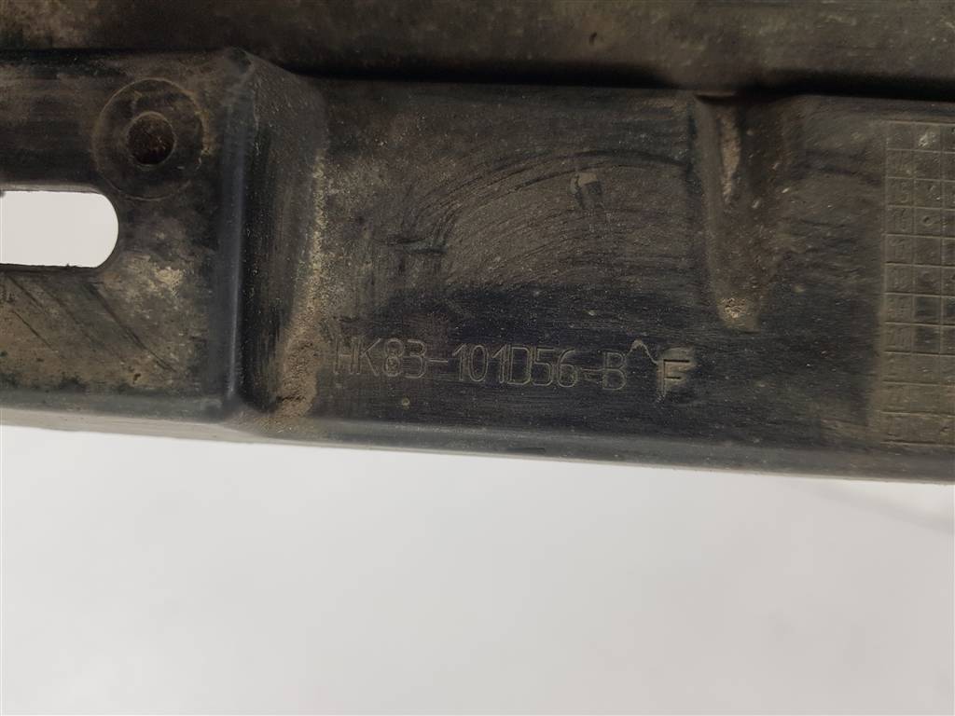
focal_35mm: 26
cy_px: 358
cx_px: 478
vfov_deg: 53.1
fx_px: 717
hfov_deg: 67.3
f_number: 1.7
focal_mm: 4.2
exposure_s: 1/100
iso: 64
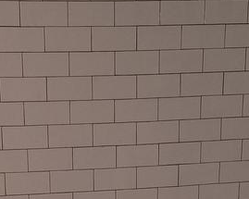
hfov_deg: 18.8
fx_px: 751
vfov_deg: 14.2
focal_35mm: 102
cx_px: 106
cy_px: 294
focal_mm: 4.3
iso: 125
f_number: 1.7
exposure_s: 1/60
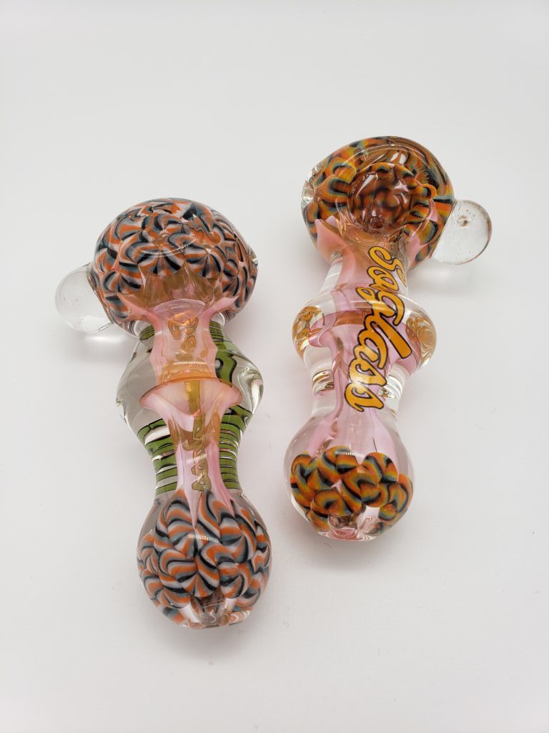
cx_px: 274
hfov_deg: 53.1
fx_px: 550
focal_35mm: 26
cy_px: 366
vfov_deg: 67.3
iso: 50
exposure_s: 1/241
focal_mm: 4.3
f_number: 2.4
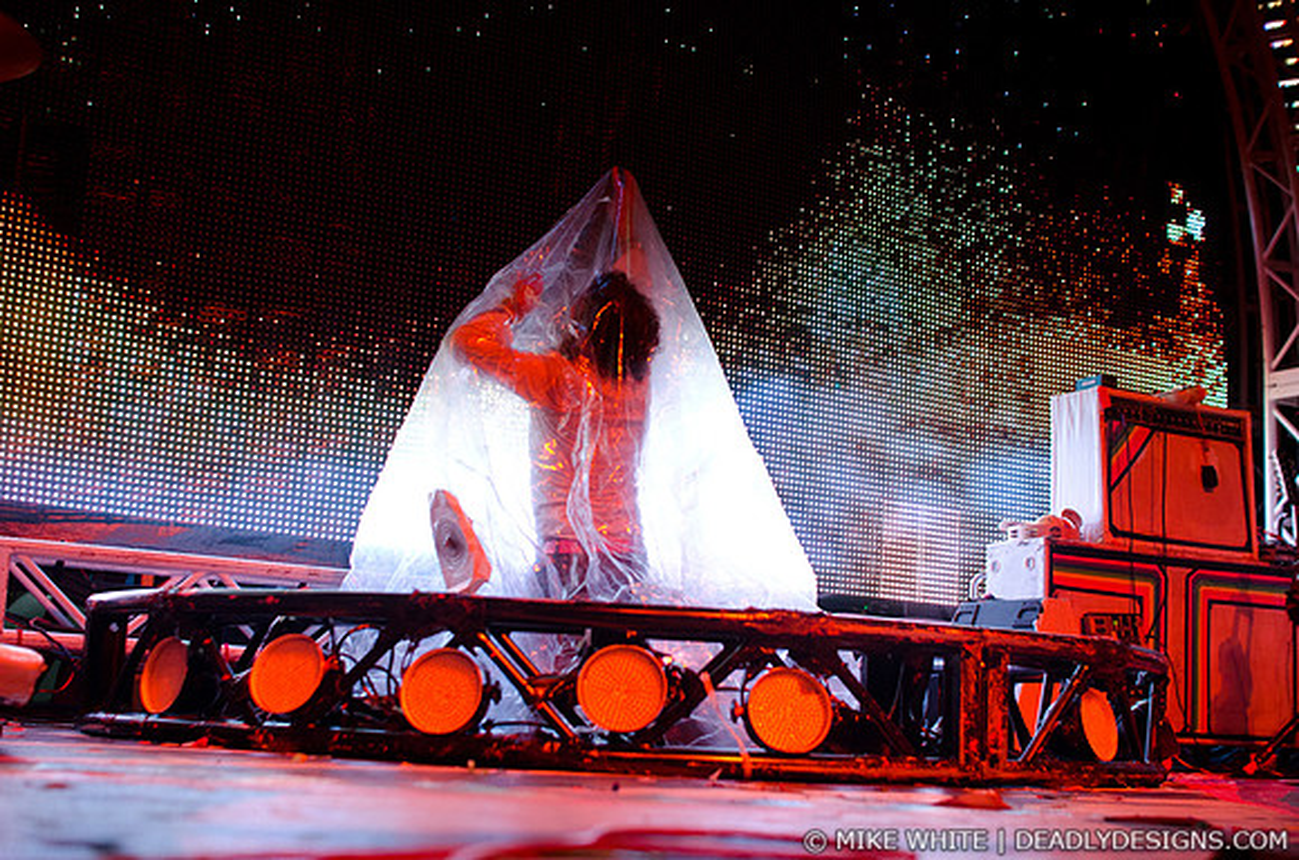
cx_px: 650
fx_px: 1620
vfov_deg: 29.7
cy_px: 430
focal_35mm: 45
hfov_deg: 43.7
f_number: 3.5
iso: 1600
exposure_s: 1/500
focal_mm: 30
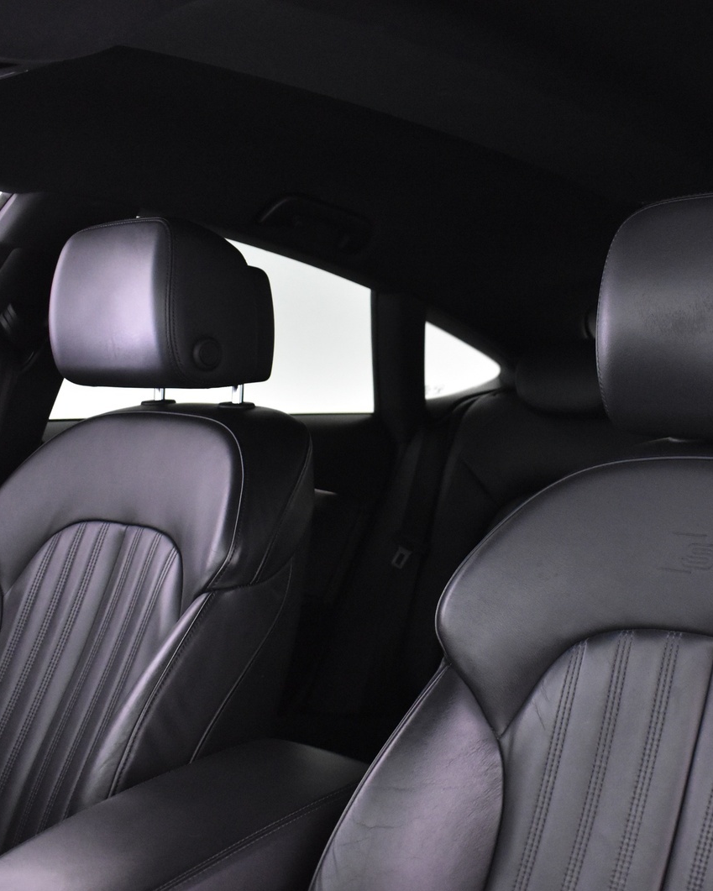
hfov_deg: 34.3
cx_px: 516
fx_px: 1134
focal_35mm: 43
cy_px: 440
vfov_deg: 42.9
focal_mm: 20
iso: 3200
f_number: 3.8
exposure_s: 1/30
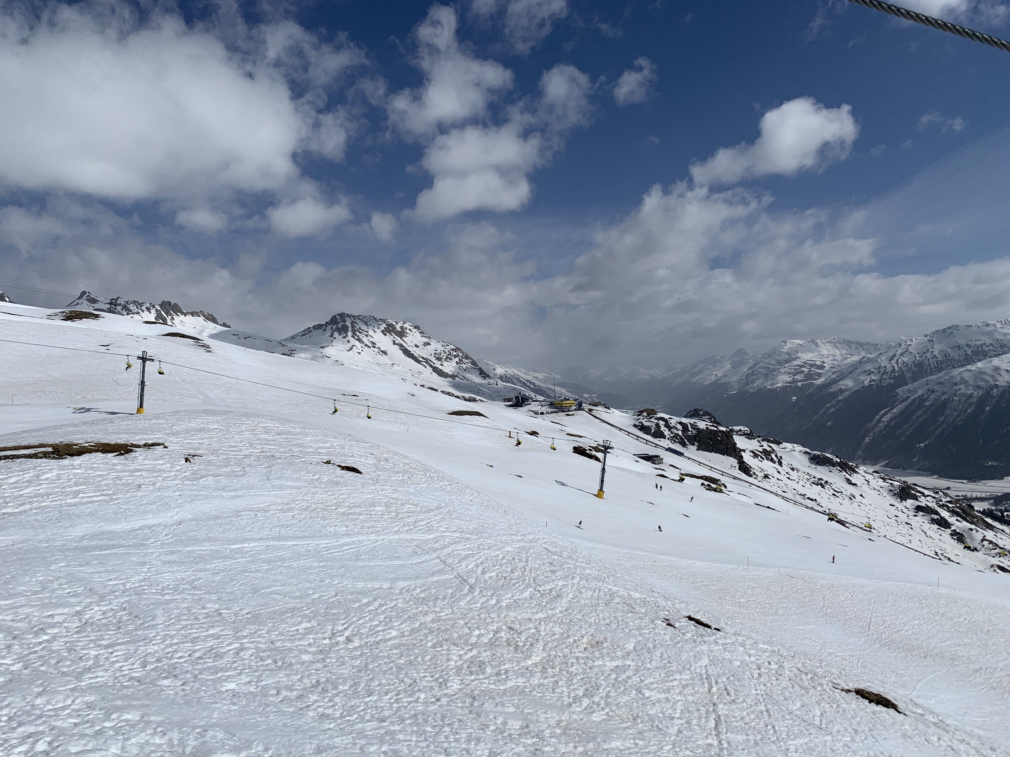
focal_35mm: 26
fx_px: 759
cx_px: 505
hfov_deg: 67.3
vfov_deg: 53.1
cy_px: 378
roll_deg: +2.1
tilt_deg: -0.8
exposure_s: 1/13333
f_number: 1.8
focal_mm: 4.25
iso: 25
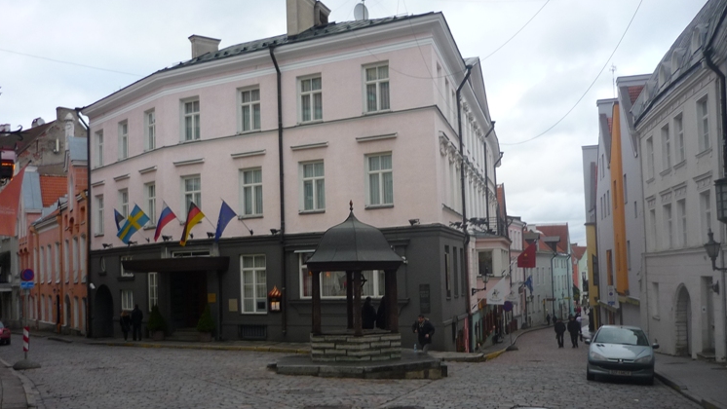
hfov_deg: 54.0
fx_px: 713
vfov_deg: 32.0
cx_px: 371
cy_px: 235
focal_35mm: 37
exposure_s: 1/60
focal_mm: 5.5
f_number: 2.8
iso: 100
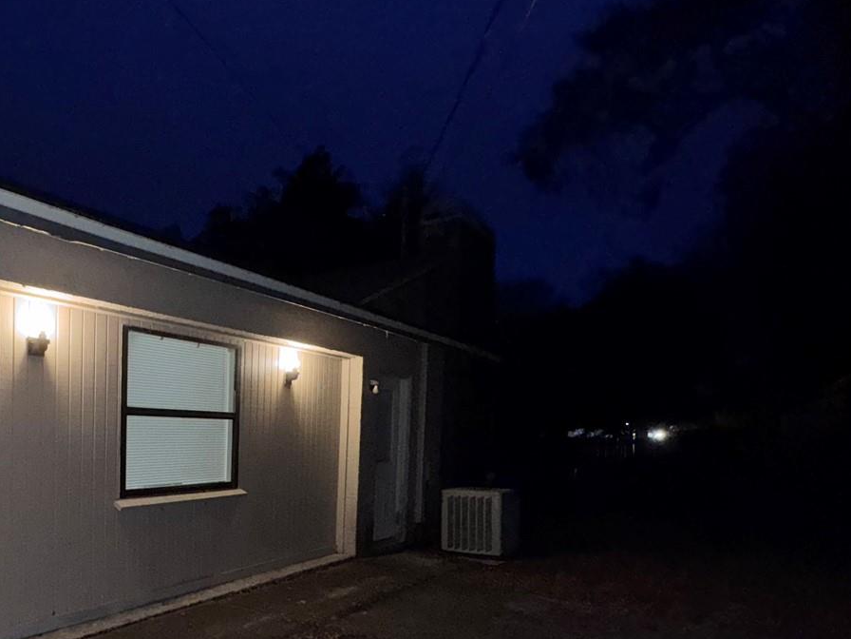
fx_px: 615
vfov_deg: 53.1
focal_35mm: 25
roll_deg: -1.3
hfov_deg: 66.2
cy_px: 457
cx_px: 241
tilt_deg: -2.4
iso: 200
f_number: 2.2
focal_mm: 2.22
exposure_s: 1/40
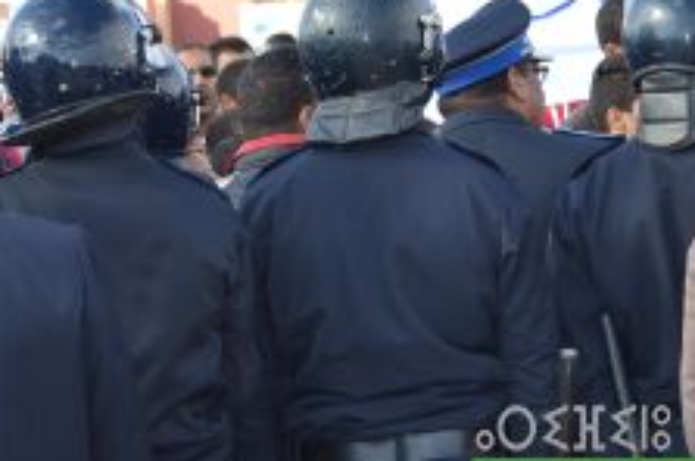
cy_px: 50
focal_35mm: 138
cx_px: 720
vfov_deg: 9.9
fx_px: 2660
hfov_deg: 14.6
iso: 100
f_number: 5.6
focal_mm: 32
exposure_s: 1/200
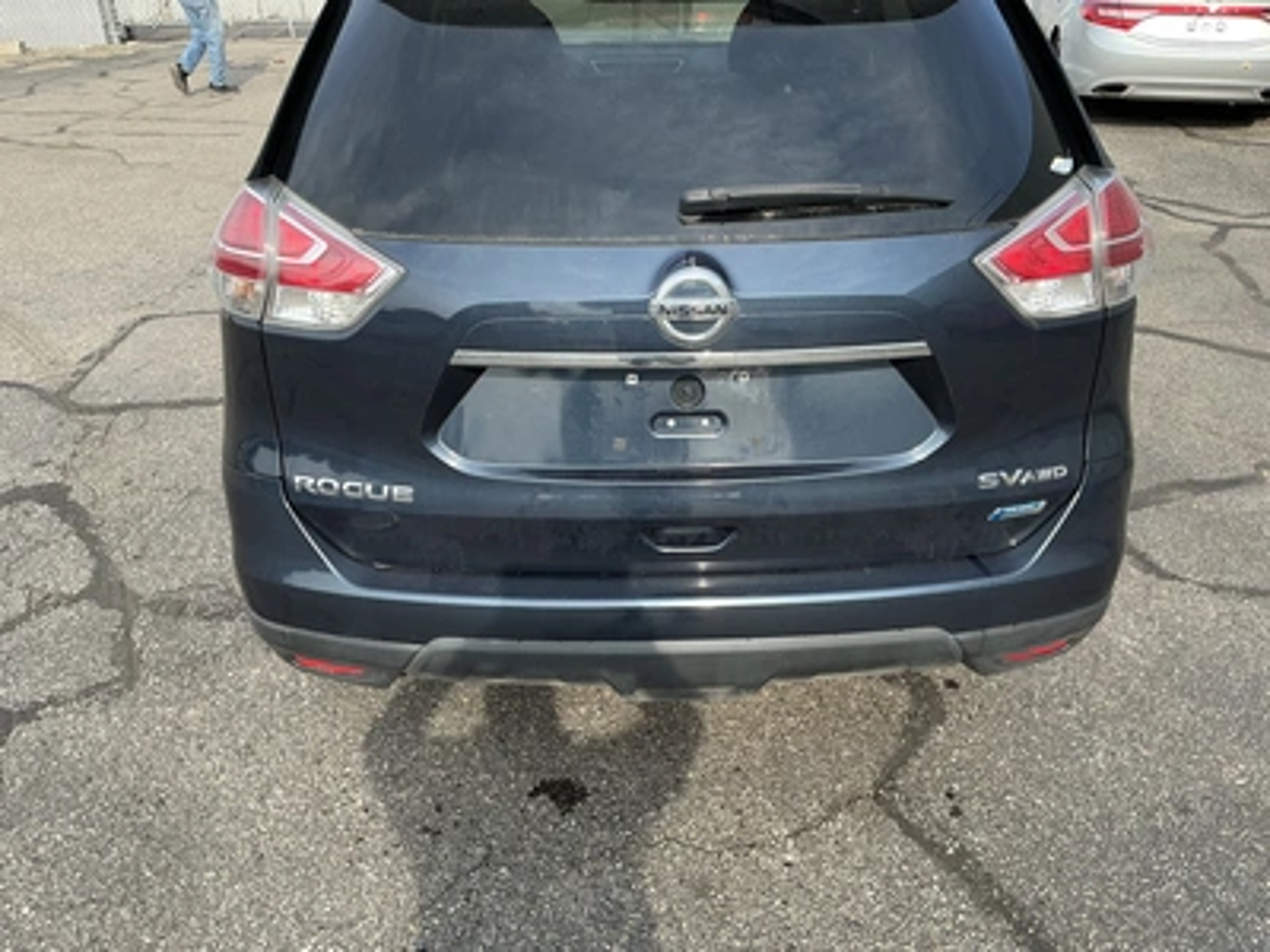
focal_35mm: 28
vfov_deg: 49.7
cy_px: 476
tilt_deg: -27.6
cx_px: 635
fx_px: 1027
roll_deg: -2.8
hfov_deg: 63.4
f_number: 1.8
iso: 25
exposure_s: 1/439
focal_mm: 3
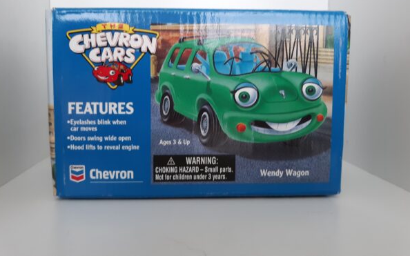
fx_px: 335
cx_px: 204
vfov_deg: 41.6
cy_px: 101
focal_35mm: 30
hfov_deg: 62.9
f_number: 1.7
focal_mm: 3.7
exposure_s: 1/40
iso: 50
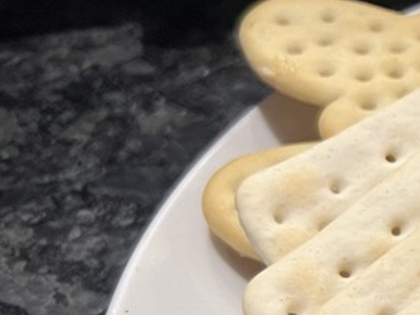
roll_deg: -4.7
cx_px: 853
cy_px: 200
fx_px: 1347
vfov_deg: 13.3
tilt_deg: -40.8
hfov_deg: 14.5
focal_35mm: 111
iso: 160
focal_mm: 5.7
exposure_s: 1/60
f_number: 1.5
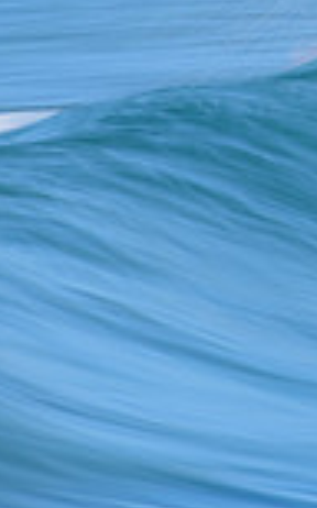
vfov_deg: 1.1
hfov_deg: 0.7
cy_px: -61
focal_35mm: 1915
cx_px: 835
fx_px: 26520
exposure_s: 1/6
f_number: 11
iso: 31
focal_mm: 500
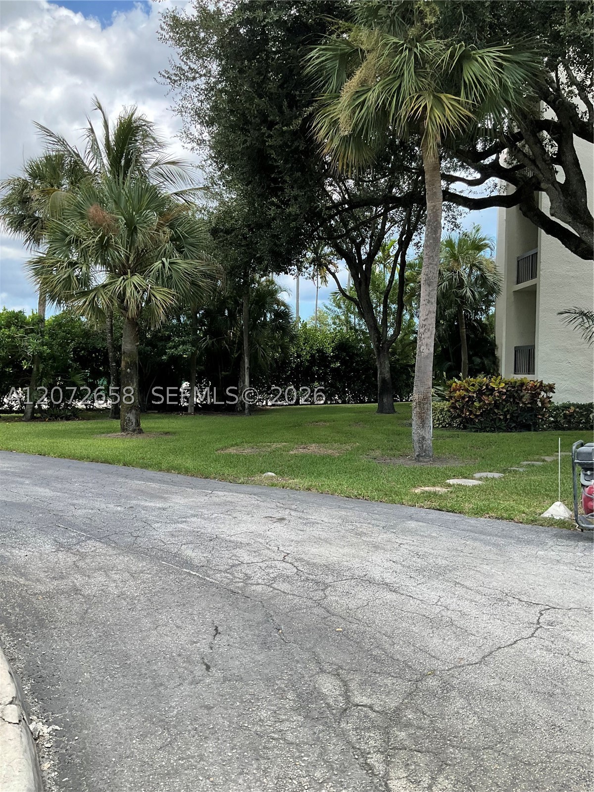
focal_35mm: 29
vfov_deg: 61.7
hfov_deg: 48.2
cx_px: 297
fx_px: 664
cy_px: 396
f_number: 1.8
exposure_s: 1/606
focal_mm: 3
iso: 25
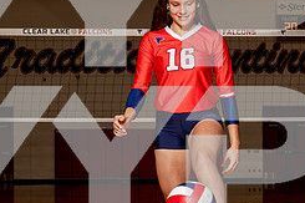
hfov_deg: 25.7
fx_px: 669
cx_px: 159
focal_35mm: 79
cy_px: 151
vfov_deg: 17.2
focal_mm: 31
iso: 125
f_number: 5.6
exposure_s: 1/250
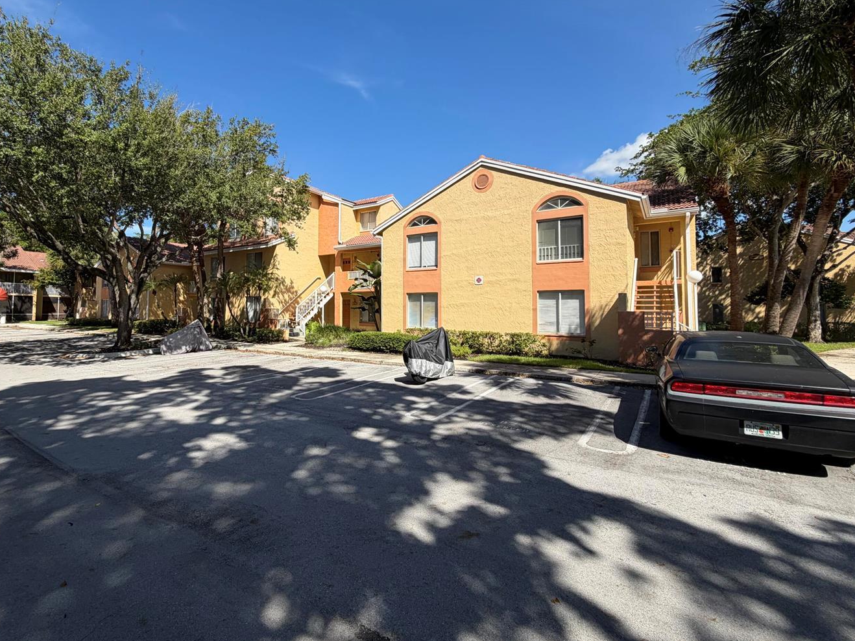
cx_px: 365
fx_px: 420
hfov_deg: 90.4
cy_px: 291
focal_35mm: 17
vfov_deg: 74.5
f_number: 2.2
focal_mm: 2.22
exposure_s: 1/770
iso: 25
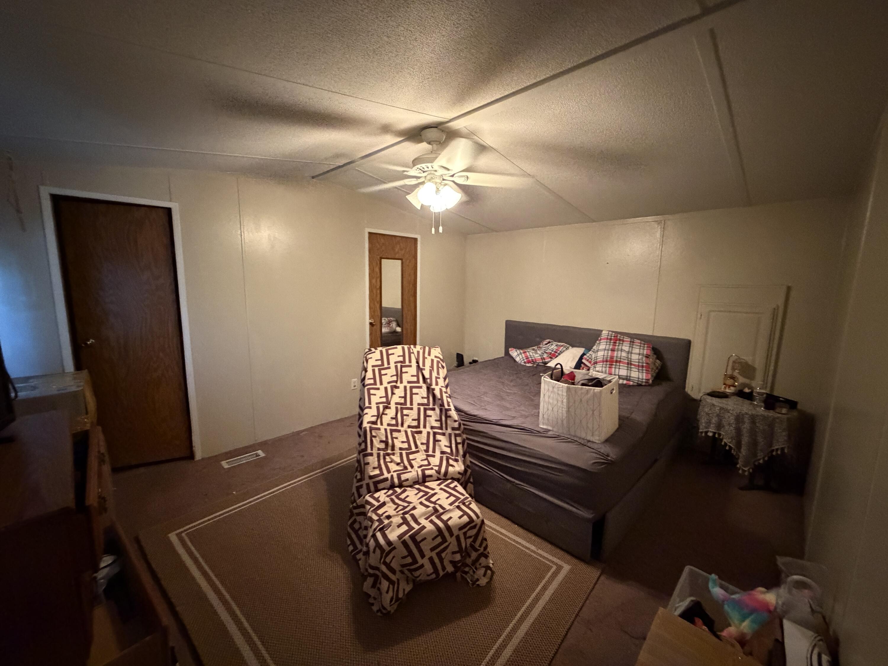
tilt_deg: -8.0
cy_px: 333
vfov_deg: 85.7
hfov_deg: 102.1
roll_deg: -0.4
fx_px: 359
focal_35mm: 14
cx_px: 444
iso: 1250
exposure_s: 1/40
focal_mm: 2.22
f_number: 2.2
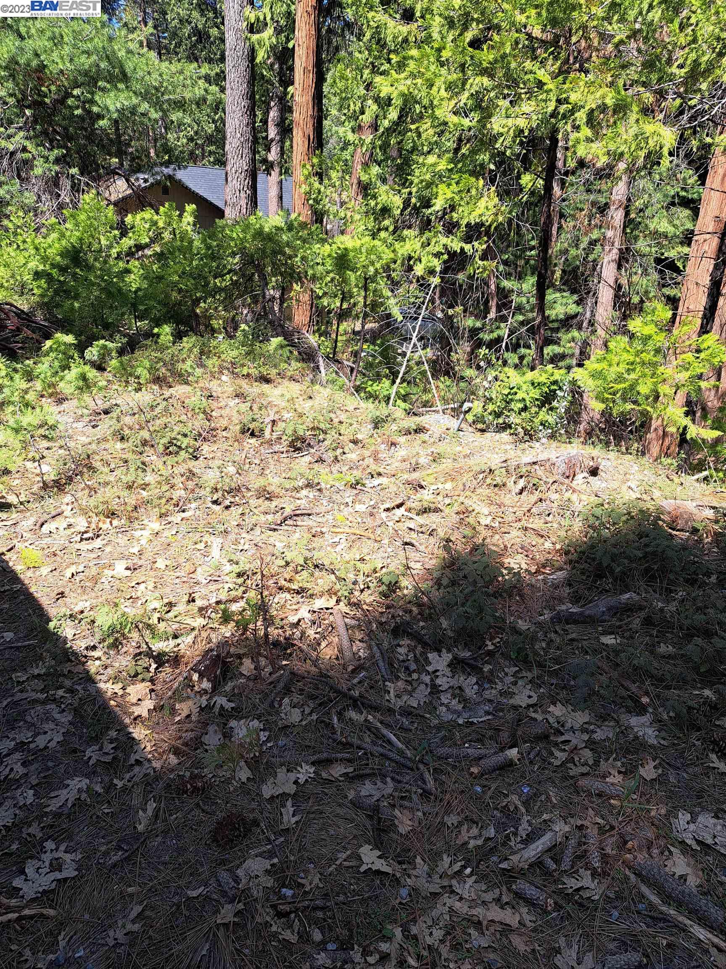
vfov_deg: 71.6
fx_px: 671
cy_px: 484
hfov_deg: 56.8
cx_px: 363
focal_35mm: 24
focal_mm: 5.23
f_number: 1.8
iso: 50
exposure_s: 1/380
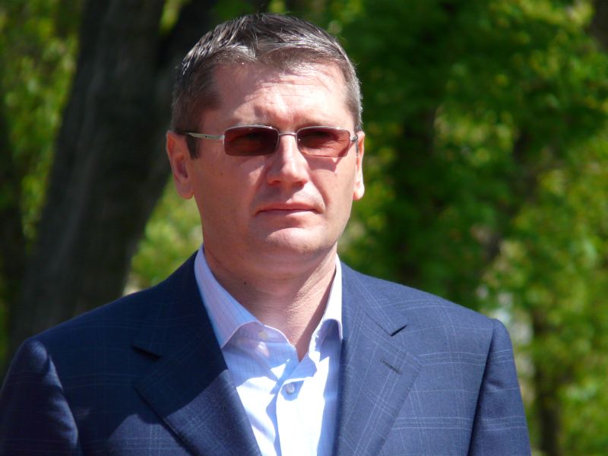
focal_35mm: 504
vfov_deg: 3.0
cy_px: 228
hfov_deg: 3.9
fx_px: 8852
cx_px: 304
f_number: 4.2
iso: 160
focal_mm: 82.8
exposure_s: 1/500
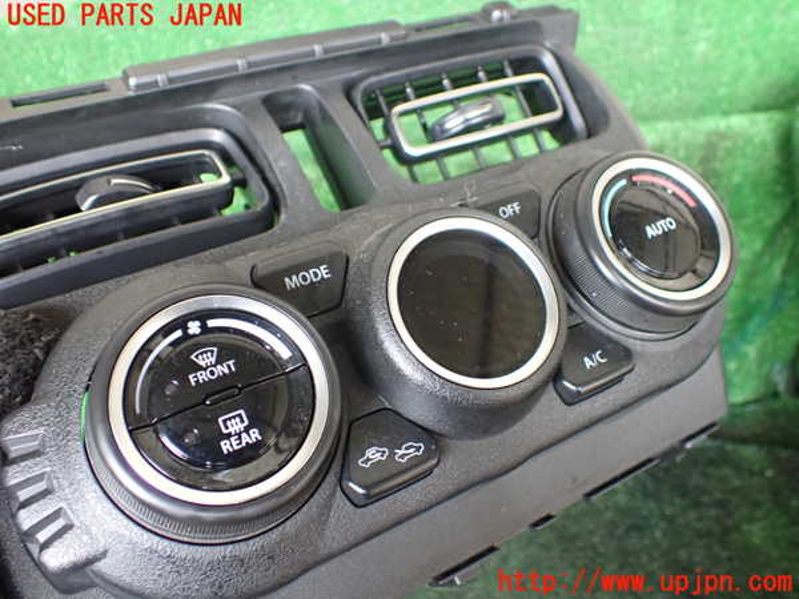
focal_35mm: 30
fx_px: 692
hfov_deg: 60.0
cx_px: 400
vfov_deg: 46.8
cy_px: 300
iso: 800
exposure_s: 1/50
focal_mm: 5.4
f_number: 2.3
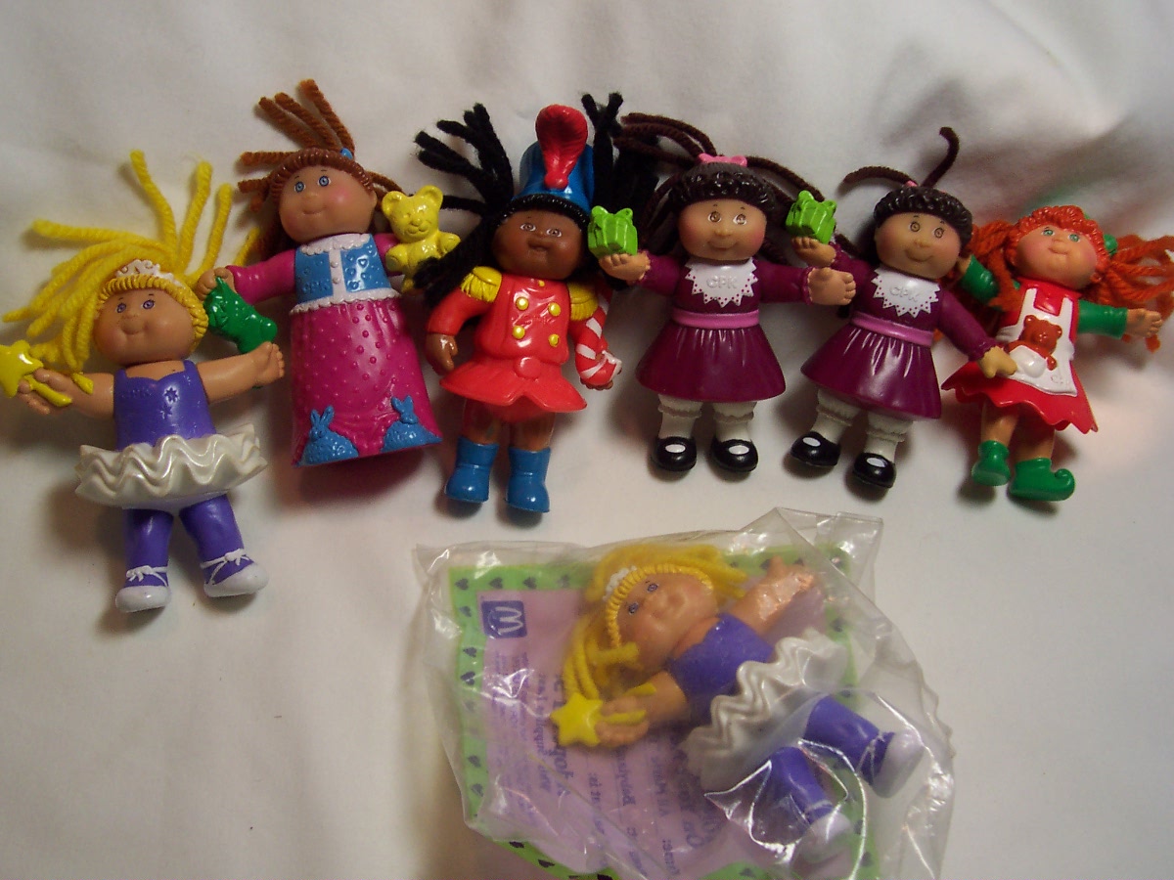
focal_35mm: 37
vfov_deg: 38.7
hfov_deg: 50.1
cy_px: 440
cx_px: 587
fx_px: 1255
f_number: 2.8
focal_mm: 5.6
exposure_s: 1/60
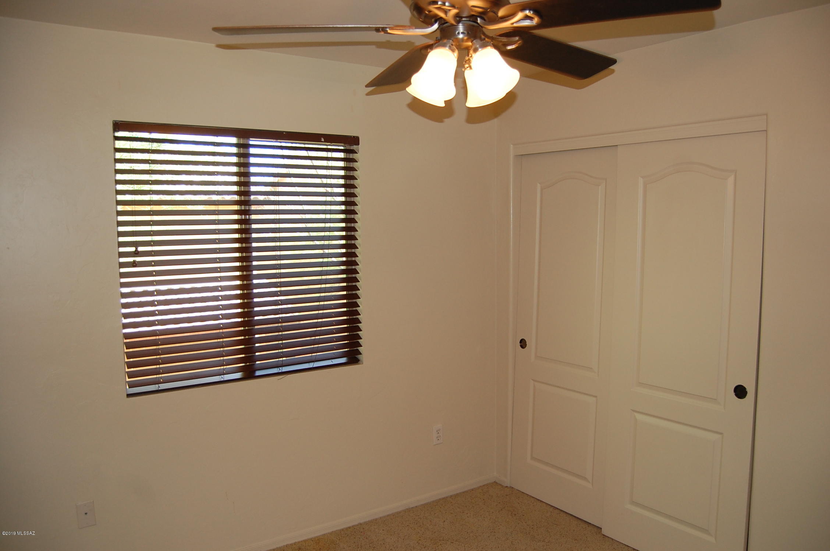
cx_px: 415
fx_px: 621
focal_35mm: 27
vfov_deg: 47.8
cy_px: 276
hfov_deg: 67.5
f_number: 3.5
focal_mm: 18
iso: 400
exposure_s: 1/125
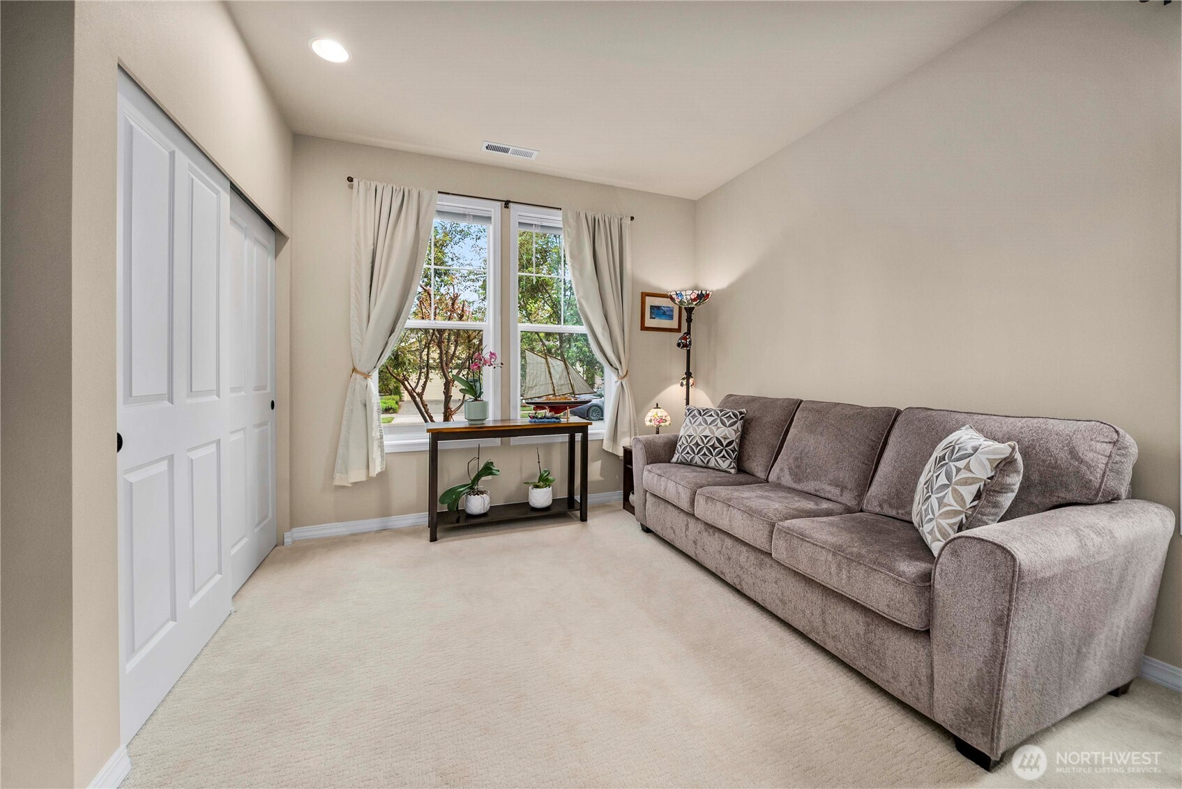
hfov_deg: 108.3
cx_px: 591
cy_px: 394
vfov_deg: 85.5
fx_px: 427
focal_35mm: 13
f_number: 7.1
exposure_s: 1/60
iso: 200
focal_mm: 13
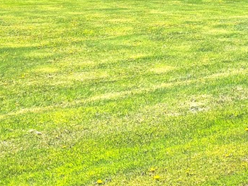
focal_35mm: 76
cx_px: 253
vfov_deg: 18.5
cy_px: -28
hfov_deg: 24.4
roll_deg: -1.7
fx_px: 545
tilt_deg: +0.9
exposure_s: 1/3205
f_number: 1.8
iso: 32
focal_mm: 4.25
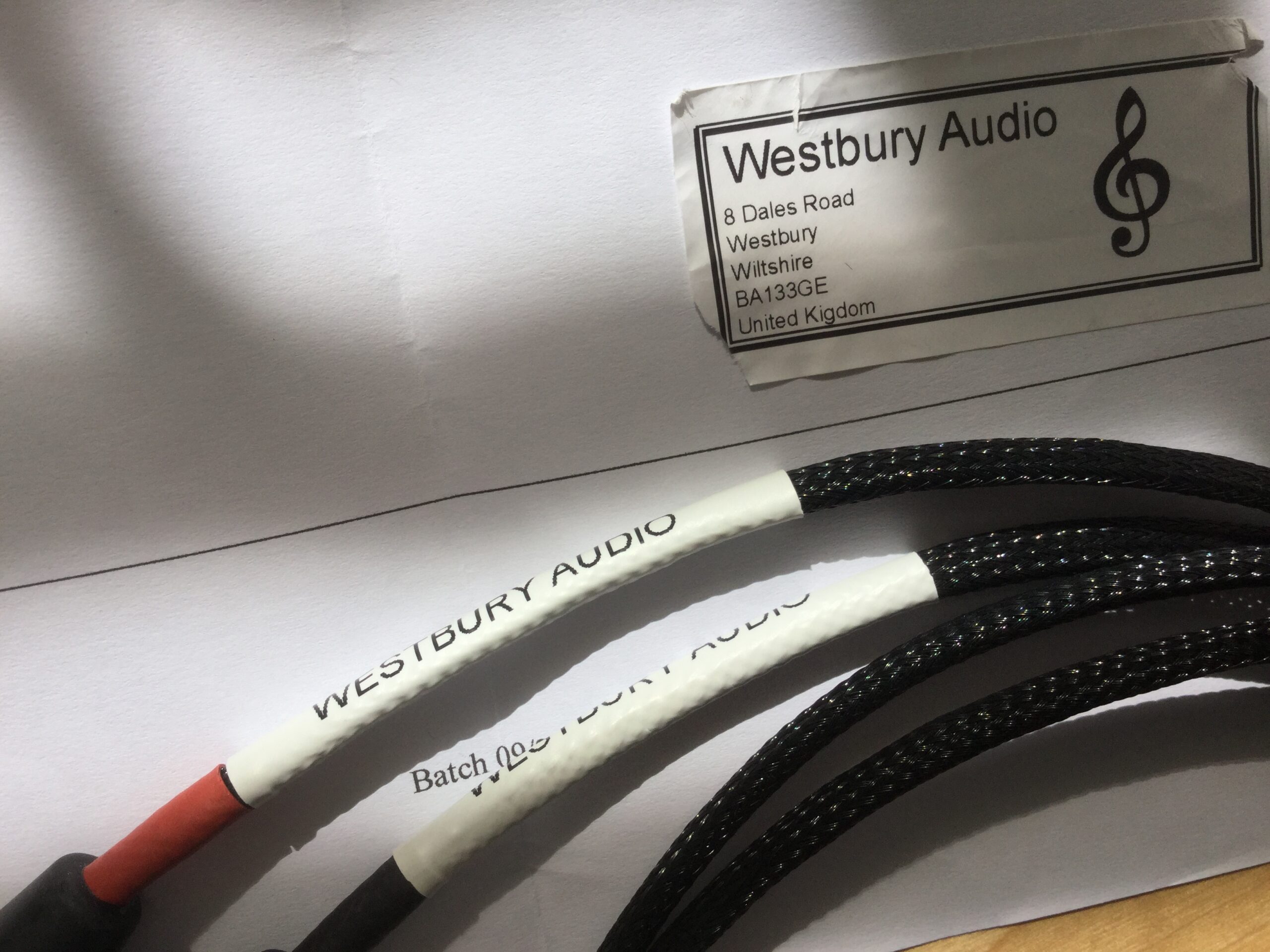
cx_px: 635
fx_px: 1137
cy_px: 476
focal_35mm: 31
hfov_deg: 58.4
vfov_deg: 45.4
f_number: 2.4
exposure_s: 1/277
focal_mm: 3.3
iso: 25
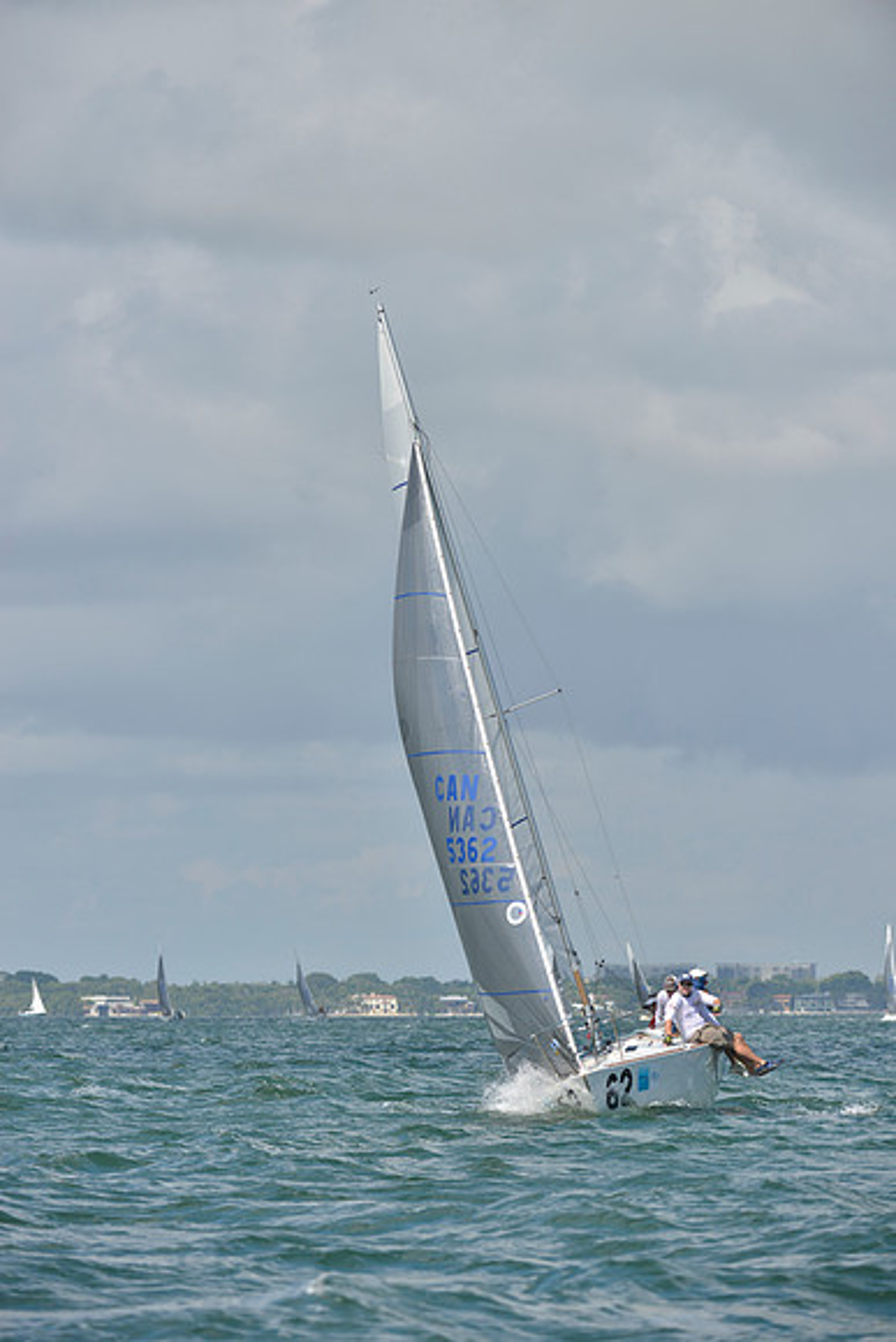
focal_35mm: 200
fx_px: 7462
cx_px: 448
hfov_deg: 6.9
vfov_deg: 10.3
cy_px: 671
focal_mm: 200
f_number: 6.3
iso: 200
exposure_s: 1/1250
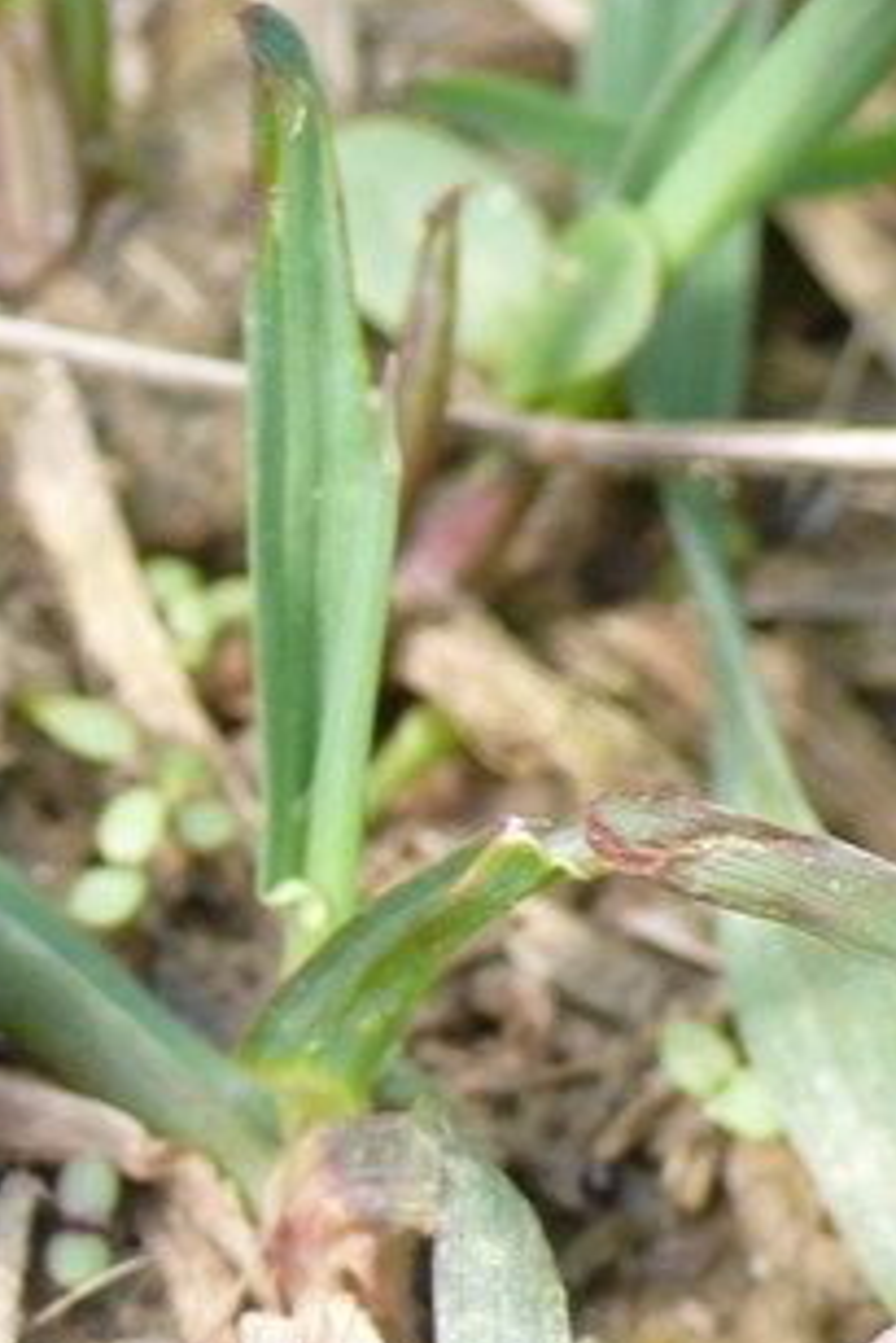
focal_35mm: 347
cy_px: 1094
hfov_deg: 3.9
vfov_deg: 5.9
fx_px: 12939
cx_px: -868
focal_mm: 25.3
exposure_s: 1/200
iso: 200
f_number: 4.5
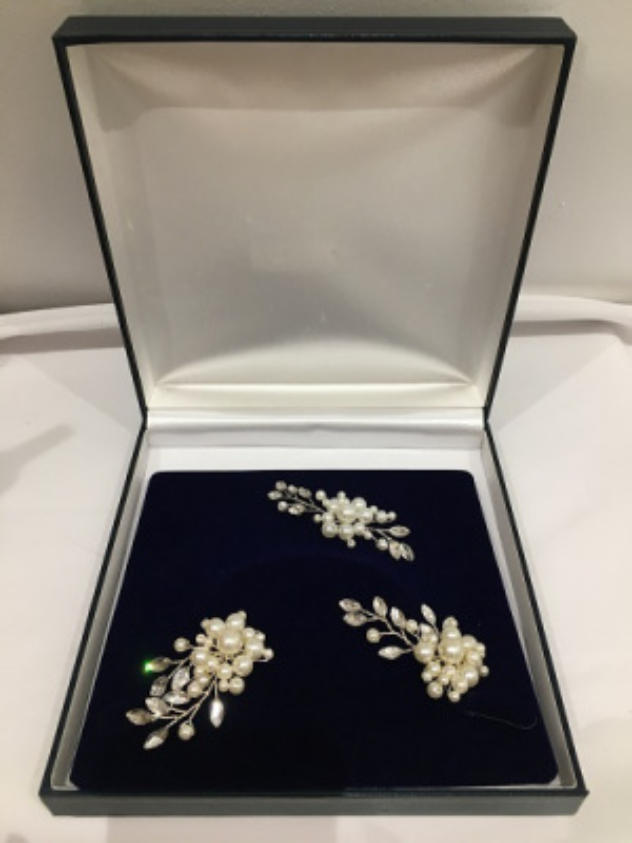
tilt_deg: -42.1
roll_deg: +0.6
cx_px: 316
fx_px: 706
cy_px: 422
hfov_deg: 48.2
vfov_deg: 61.7
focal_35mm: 29
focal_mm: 4.15
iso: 80
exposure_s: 1/33
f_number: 2.2
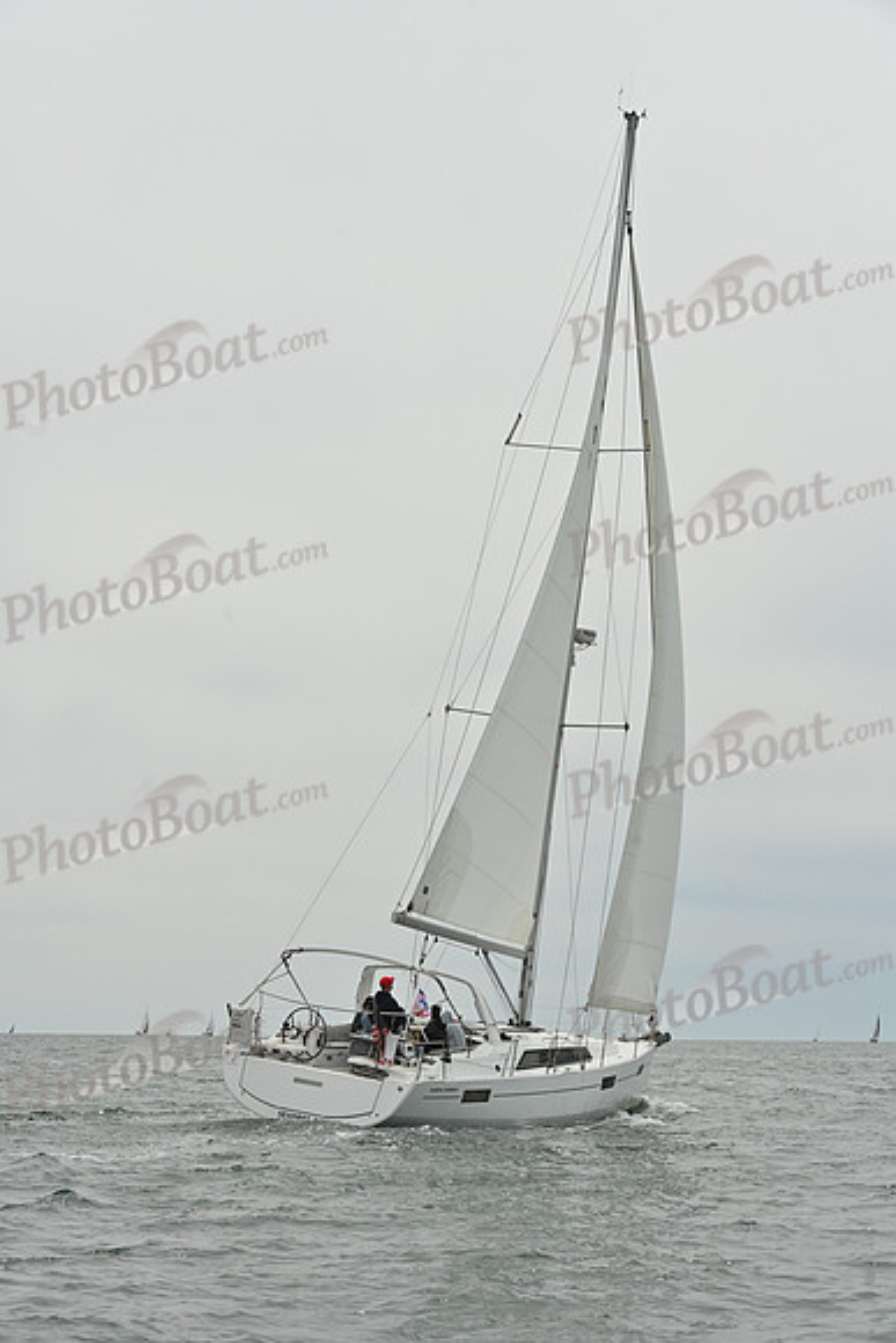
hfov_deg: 19.5
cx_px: 448
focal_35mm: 70
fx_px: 2612
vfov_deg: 28.8
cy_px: 672
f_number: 9
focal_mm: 70
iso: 320
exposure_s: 1/2000
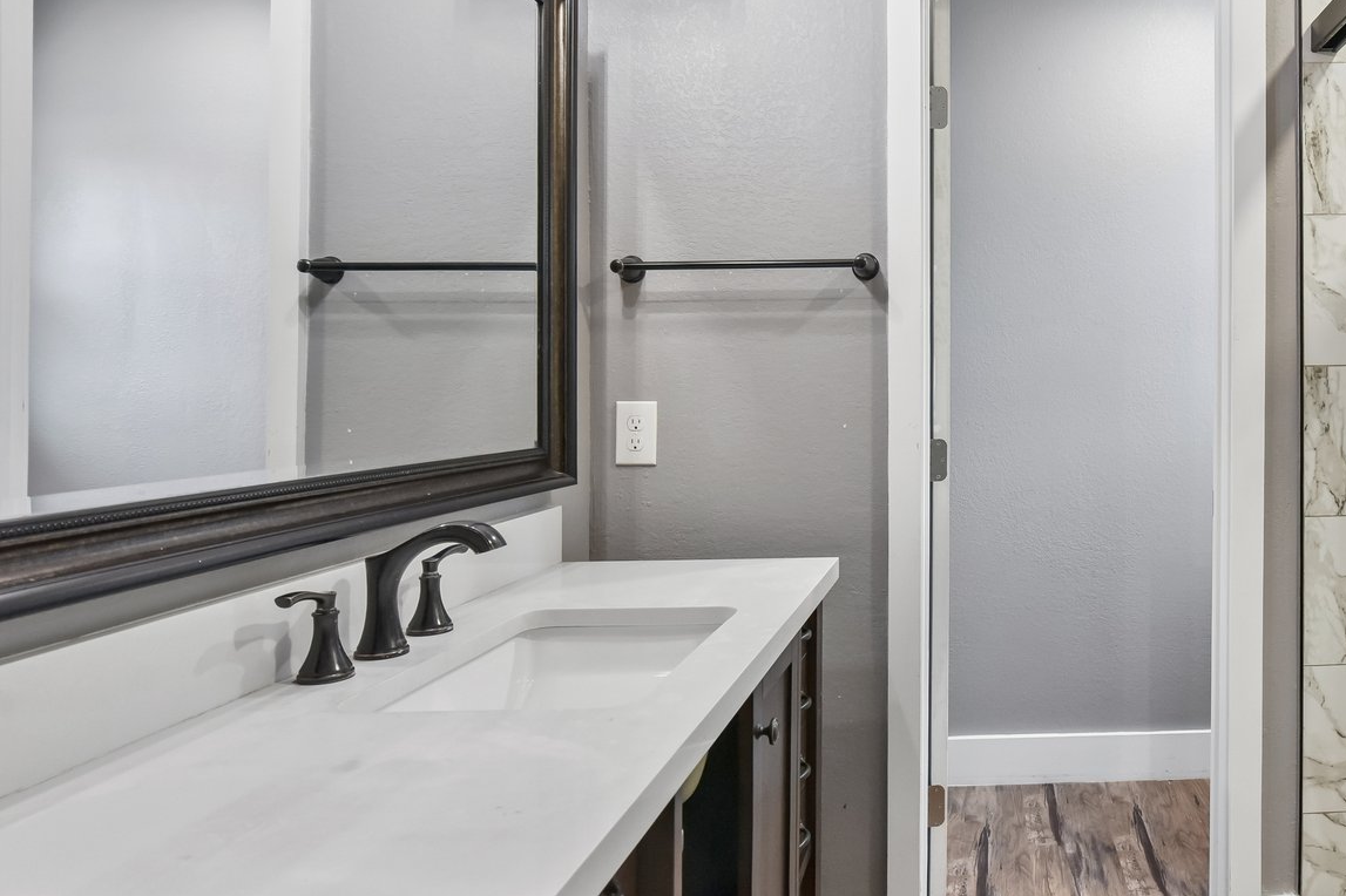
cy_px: 365
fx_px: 934
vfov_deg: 51.0
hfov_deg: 67.4
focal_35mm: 25
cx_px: 995
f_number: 8
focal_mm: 14
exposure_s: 1/15
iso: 720
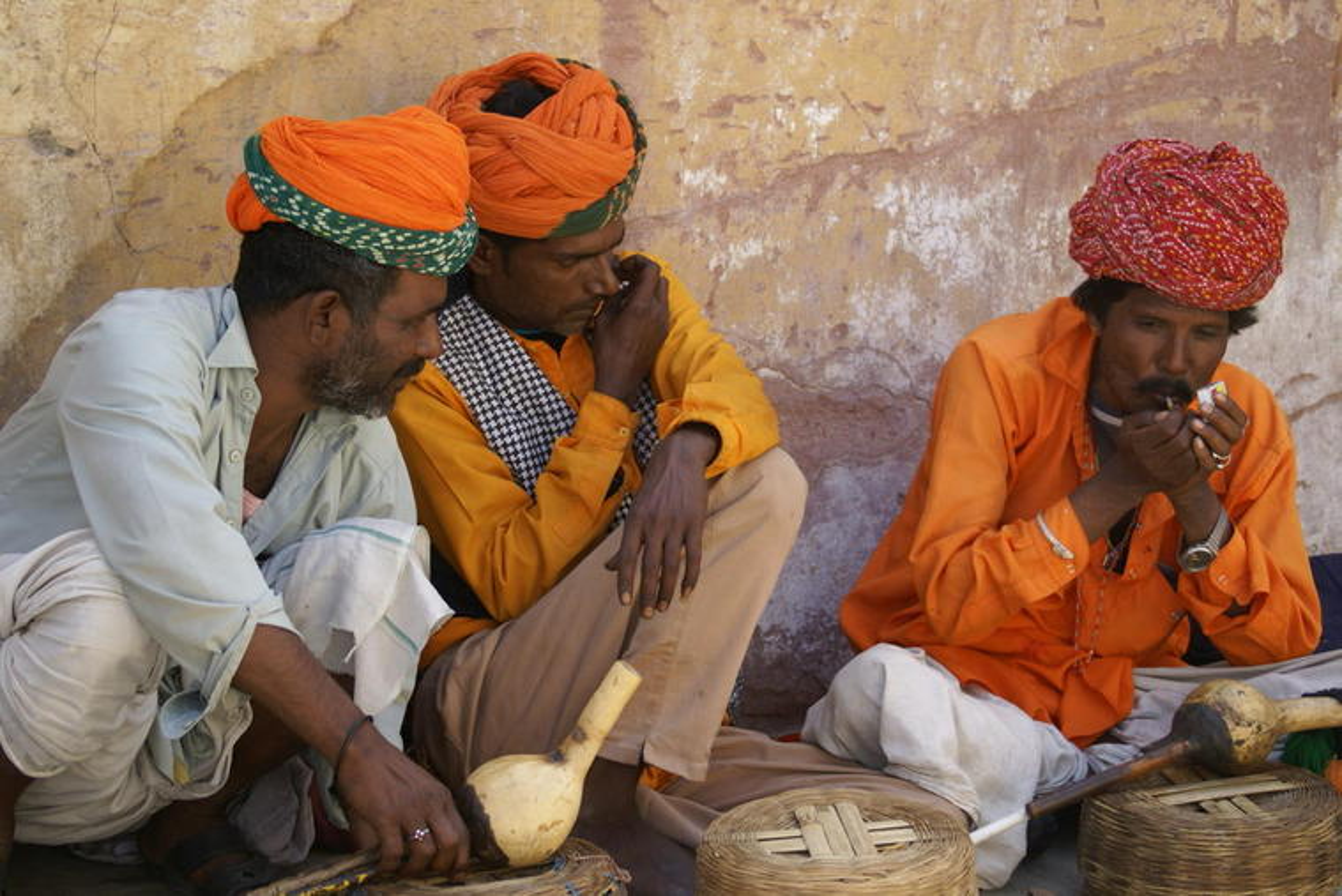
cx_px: 671
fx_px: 4196
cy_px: 448
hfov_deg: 18.2
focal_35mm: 112
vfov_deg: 12.2
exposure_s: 1/160
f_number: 4.5
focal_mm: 75
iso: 100
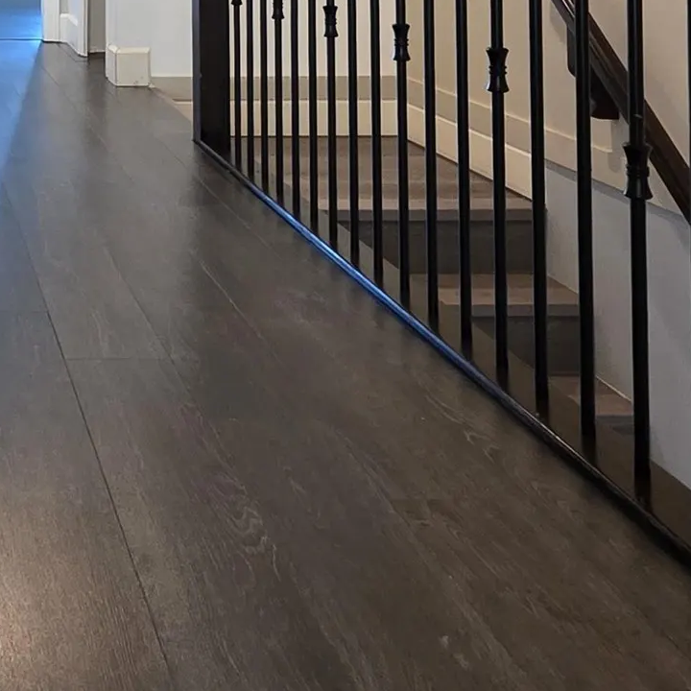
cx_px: -102
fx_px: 1107
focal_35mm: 49
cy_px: -105
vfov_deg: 30.3
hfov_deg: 30.4
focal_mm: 2.2
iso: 500
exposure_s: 1/60
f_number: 1.9
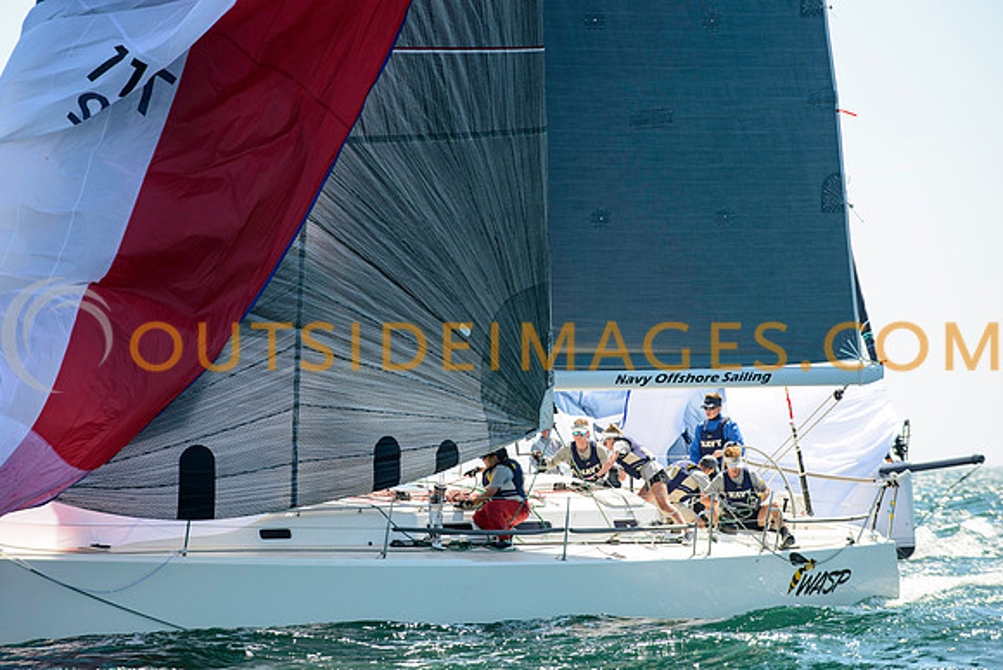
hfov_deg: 11.1
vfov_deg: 7.4
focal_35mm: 185
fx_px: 5155
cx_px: 502
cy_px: 335
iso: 250
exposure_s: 1/1000
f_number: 5.6
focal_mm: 185
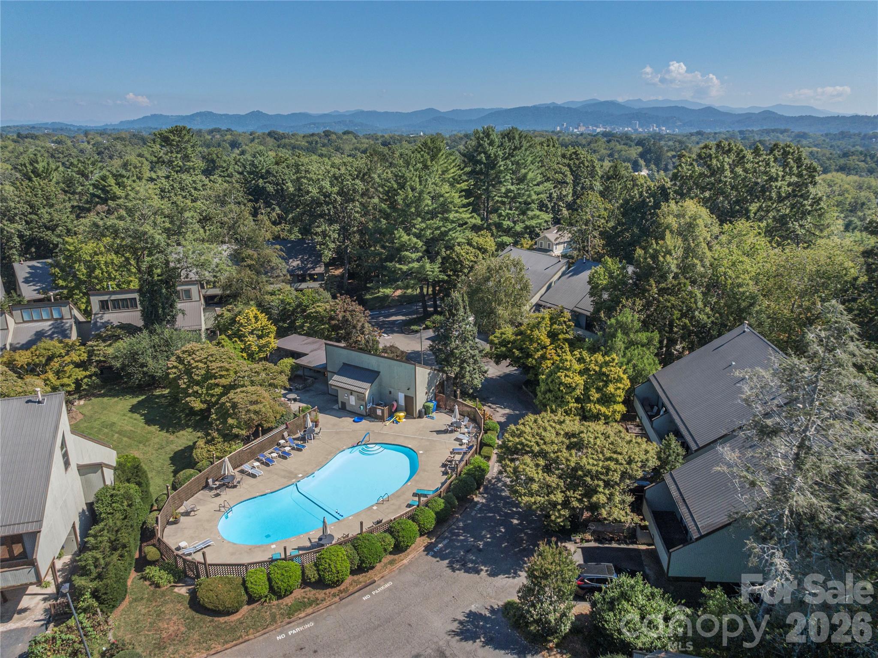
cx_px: 439
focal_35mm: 24
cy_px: 329
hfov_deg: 71.6
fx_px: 608
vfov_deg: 56.8
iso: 400
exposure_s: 1/5000
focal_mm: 12.29
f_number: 2.8
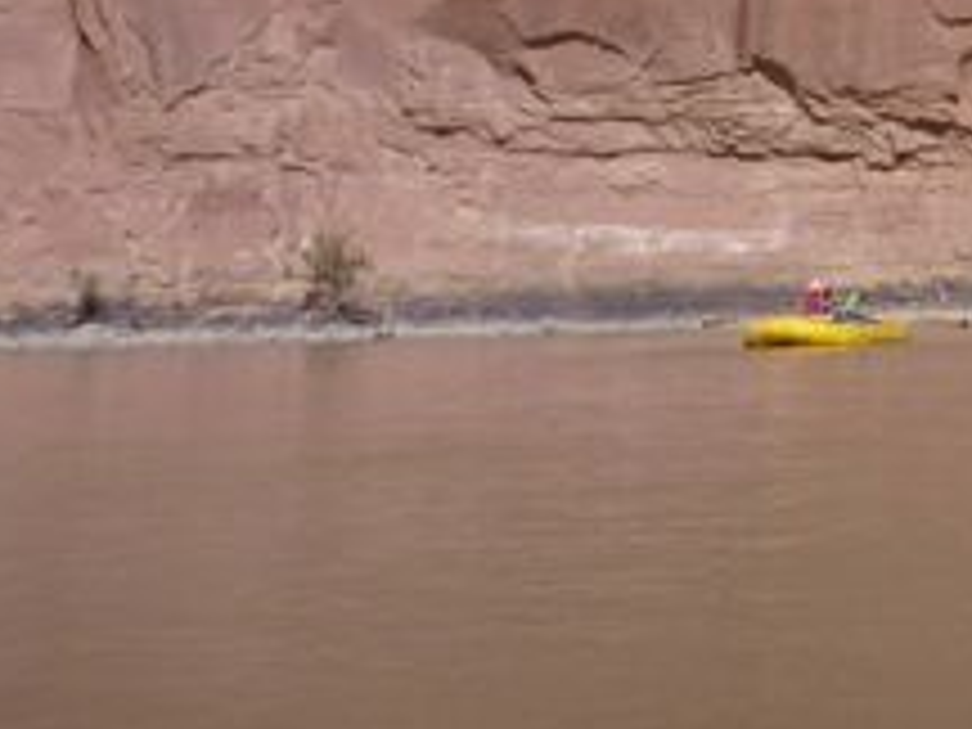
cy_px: -310
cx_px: 1242
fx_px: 2331
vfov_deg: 16.4
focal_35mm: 83
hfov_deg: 21.4
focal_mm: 4.9
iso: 80
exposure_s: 1/1000
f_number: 3.3
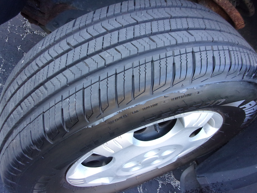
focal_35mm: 28
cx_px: 128
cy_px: 96
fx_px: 208
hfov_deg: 63.4
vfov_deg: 49.7
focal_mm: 5.1
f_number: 3.9
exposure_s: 1/34
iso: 228
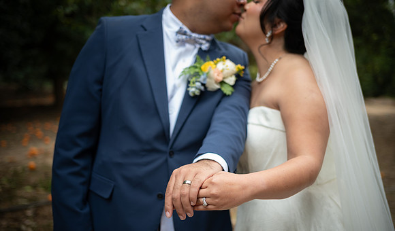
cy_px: 131
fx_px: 439
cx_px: 198
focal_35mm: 41
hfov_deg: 48.5
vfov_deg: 29.5
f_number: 2
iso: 100
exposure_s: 1/80
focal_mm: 40
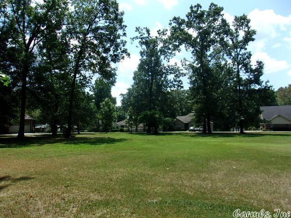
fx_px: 227
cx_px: 146
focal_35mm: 27
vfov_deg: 51.4
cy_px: 109
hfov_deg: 65.3
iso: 160
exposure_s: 1/180
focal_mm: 4.9
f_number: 10.4
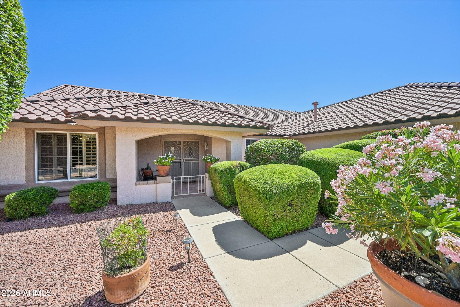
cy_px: 154
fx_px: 179
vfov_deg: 81.2
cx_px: 230
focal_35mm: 14
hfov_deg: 104.3
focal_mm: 14
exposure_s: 1/1250
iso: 640
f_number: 8
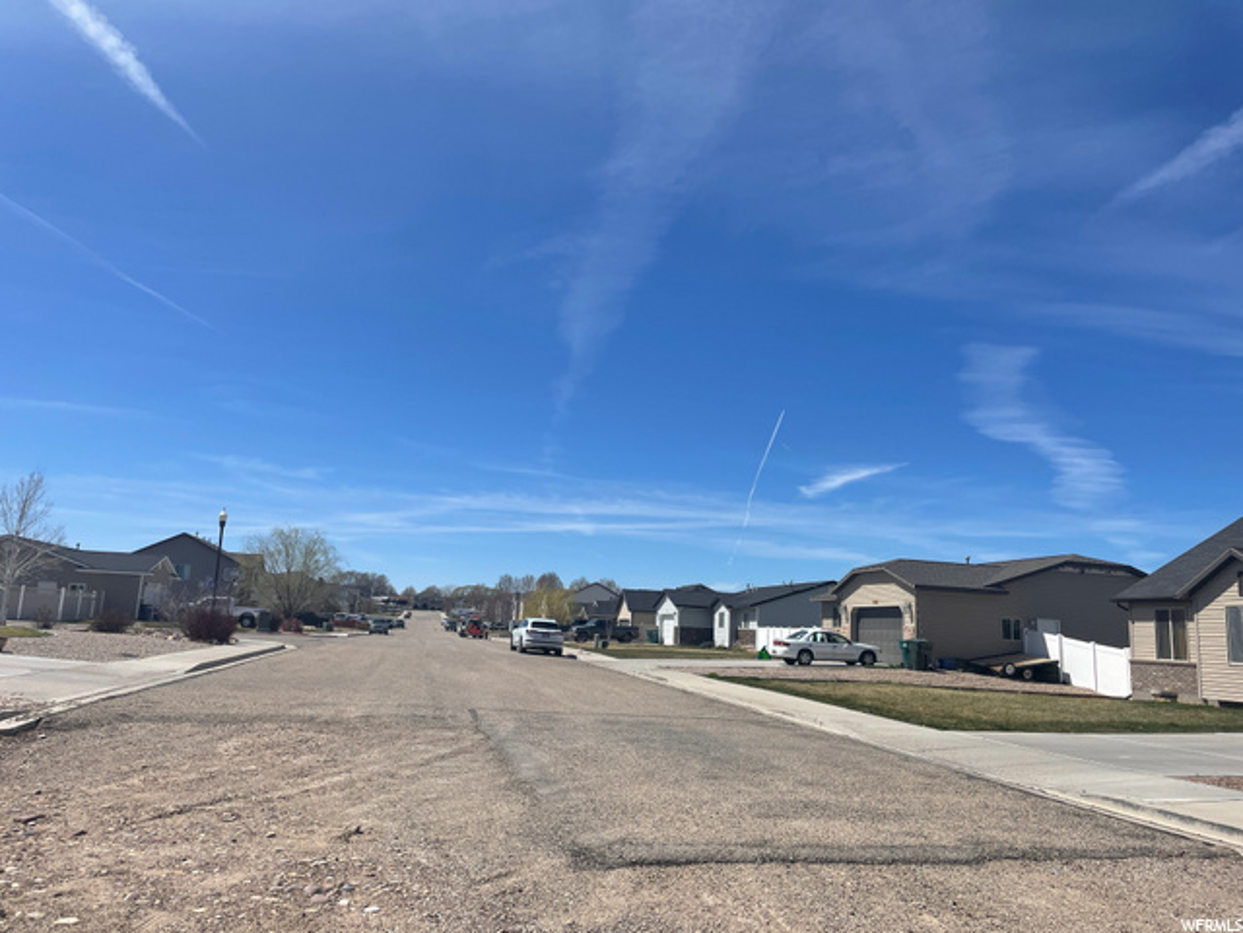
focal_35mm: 26
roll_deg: -2.9
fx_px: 934
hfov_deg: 67.3
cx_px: 622
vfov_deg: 53.1
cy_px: 466
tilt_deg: +10.7
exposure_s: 1/6494
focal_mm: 4.2
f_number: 1.6
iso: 32
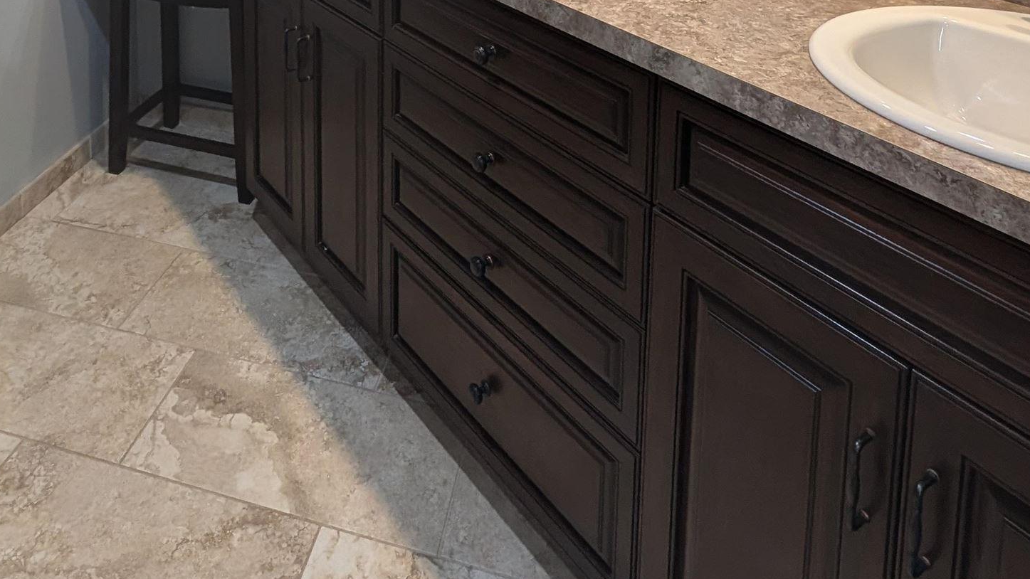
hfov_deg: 63.4
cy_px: -209
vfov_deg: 29.6
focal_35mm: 30
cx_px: 387
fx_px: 819
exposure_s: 1/24
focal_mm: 1.95
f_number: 2.2
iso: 89
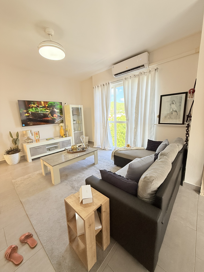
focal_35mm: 14
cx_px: 102
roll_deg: +2.4
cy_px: 136
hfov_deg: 85.7
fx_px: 110
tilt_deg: -9.4
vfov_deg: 102.1
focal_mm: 2.22
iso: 80
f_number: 2.2
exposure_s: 1/99
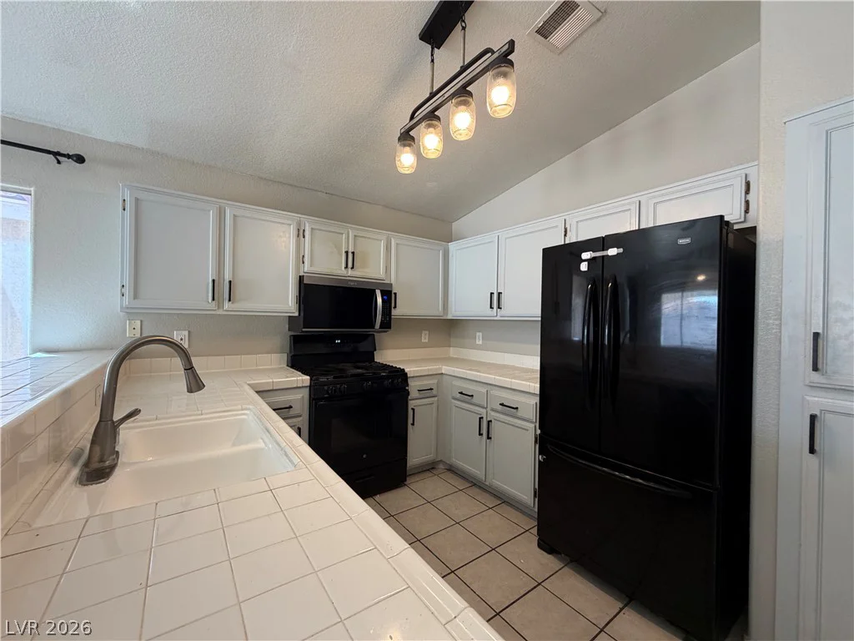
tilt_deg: -0.5
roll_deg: -0.8
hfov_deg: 102.1
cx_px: 427
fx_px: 345
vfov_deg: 85.7
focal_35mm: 14
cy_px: 320
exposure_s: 1/120
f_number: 2.2
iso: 200
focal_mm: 2.22
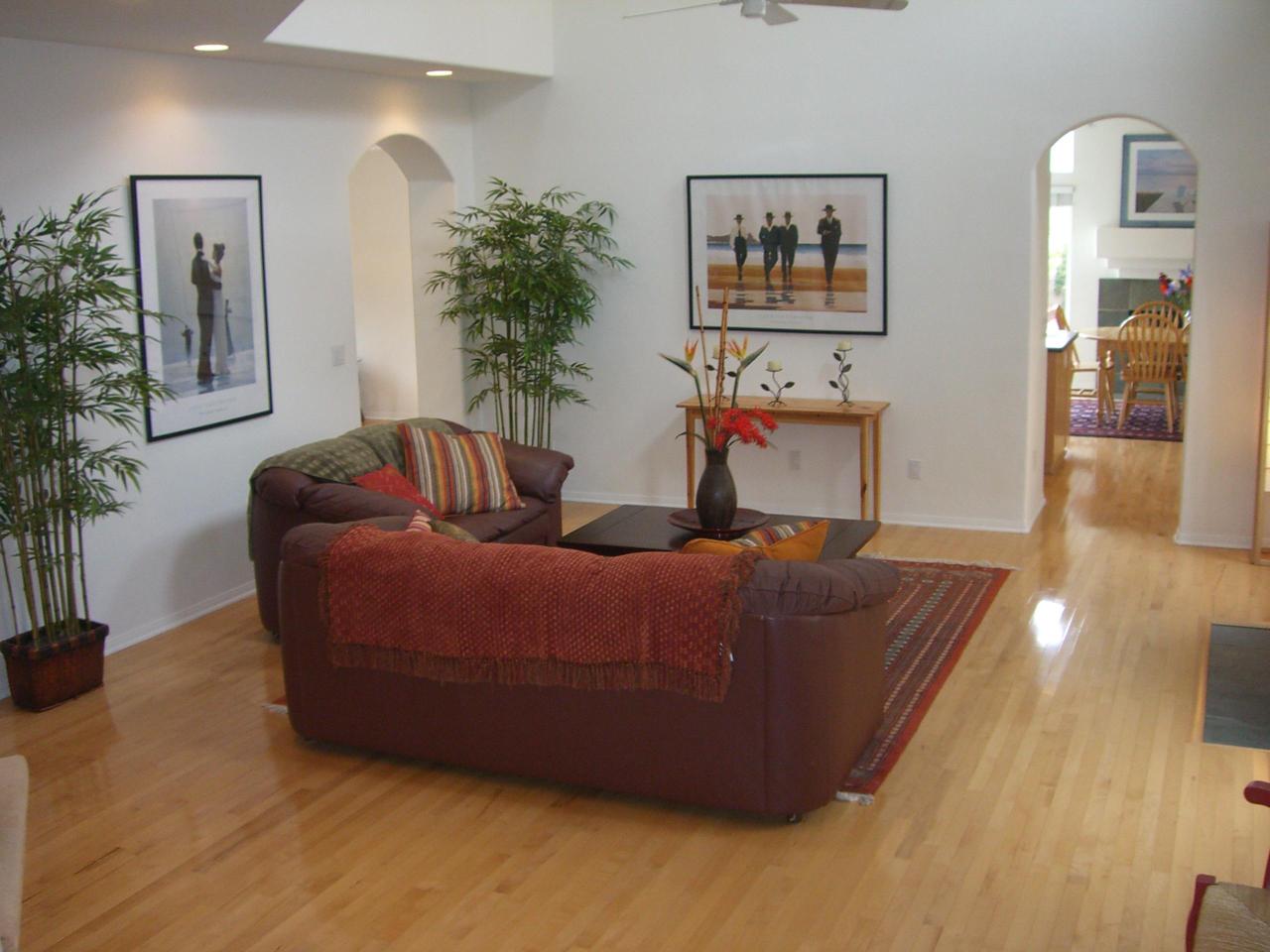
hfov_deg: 49.0
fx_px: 1394
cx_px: 635
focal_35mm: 38
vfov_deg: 37.7
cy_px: 476
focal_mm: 6.2
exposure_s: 1/60
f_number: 2.7
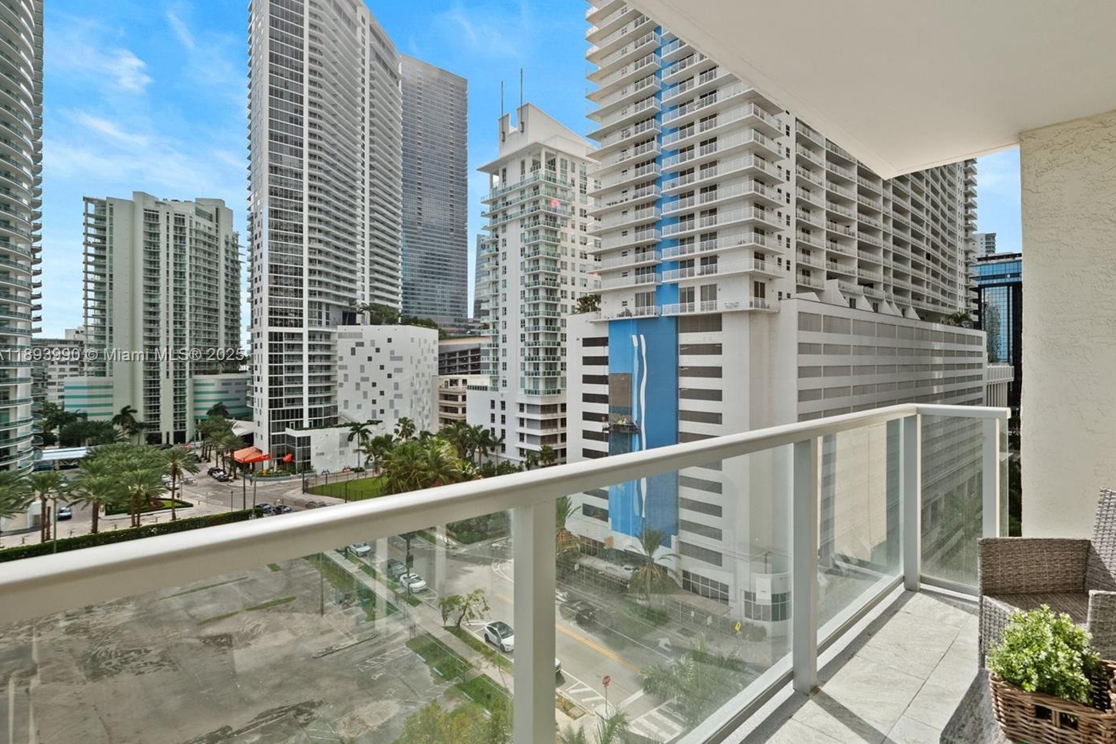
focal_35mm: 16
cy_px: 356
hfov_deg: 96.2
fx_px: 496
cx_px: 627
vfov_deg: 73.7
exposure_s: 1/320
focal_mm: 14
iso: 200
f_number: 8
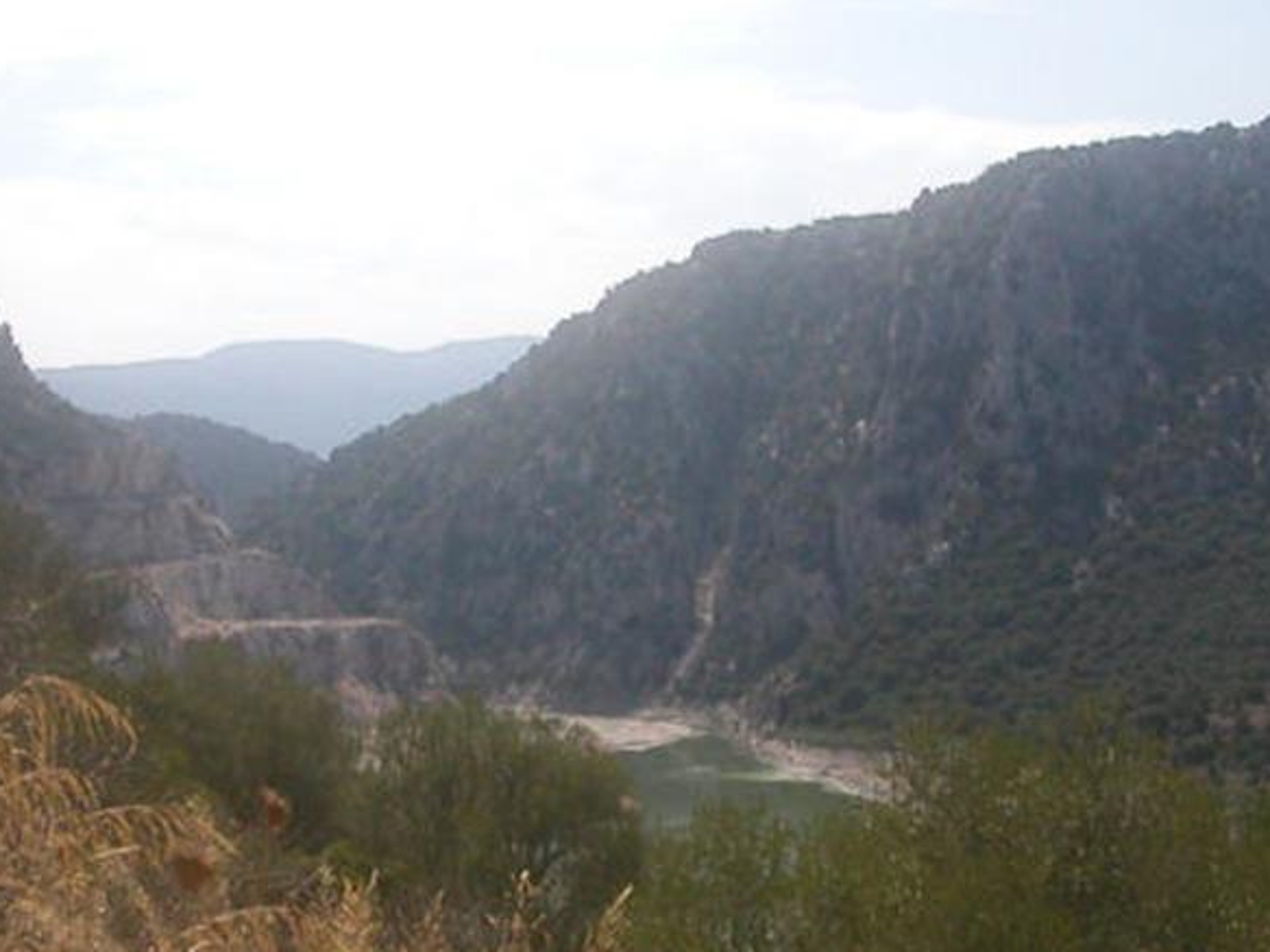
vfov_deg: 22.5
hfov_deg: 29.8
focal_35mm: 65
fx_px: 2384
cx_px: 512
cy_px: 586
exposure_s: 1/784
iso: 100
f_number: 4.5
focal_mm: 5.6
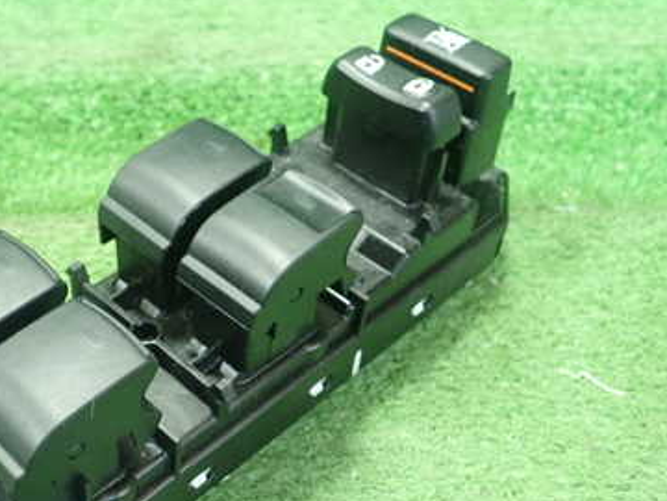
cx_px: 132
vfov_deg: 29.0
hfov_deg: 36.8
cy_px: 319
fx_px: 963
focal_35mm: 50
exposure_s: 1/100
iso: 800
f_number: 2.3
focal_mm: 5.5
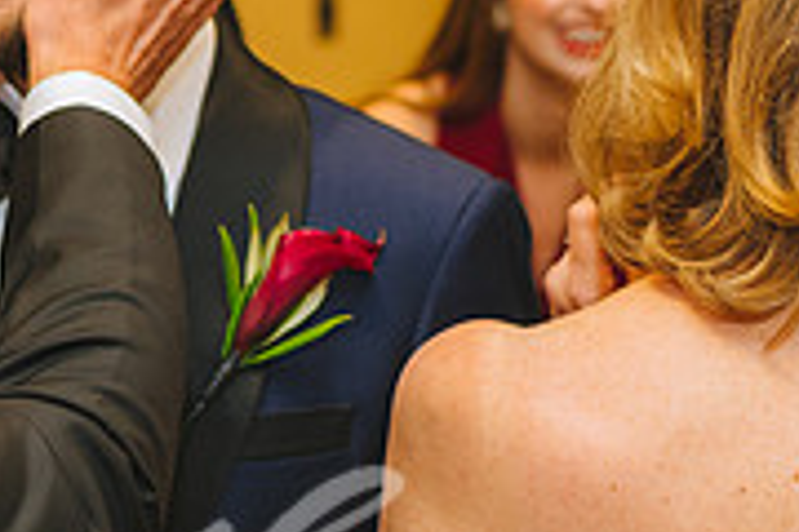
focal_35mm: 113
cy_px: 215
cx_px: 146
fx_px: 2508
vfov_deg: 12.1
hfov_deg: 17.9
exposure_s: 1/160
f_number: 2.5
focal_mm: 35
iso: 800
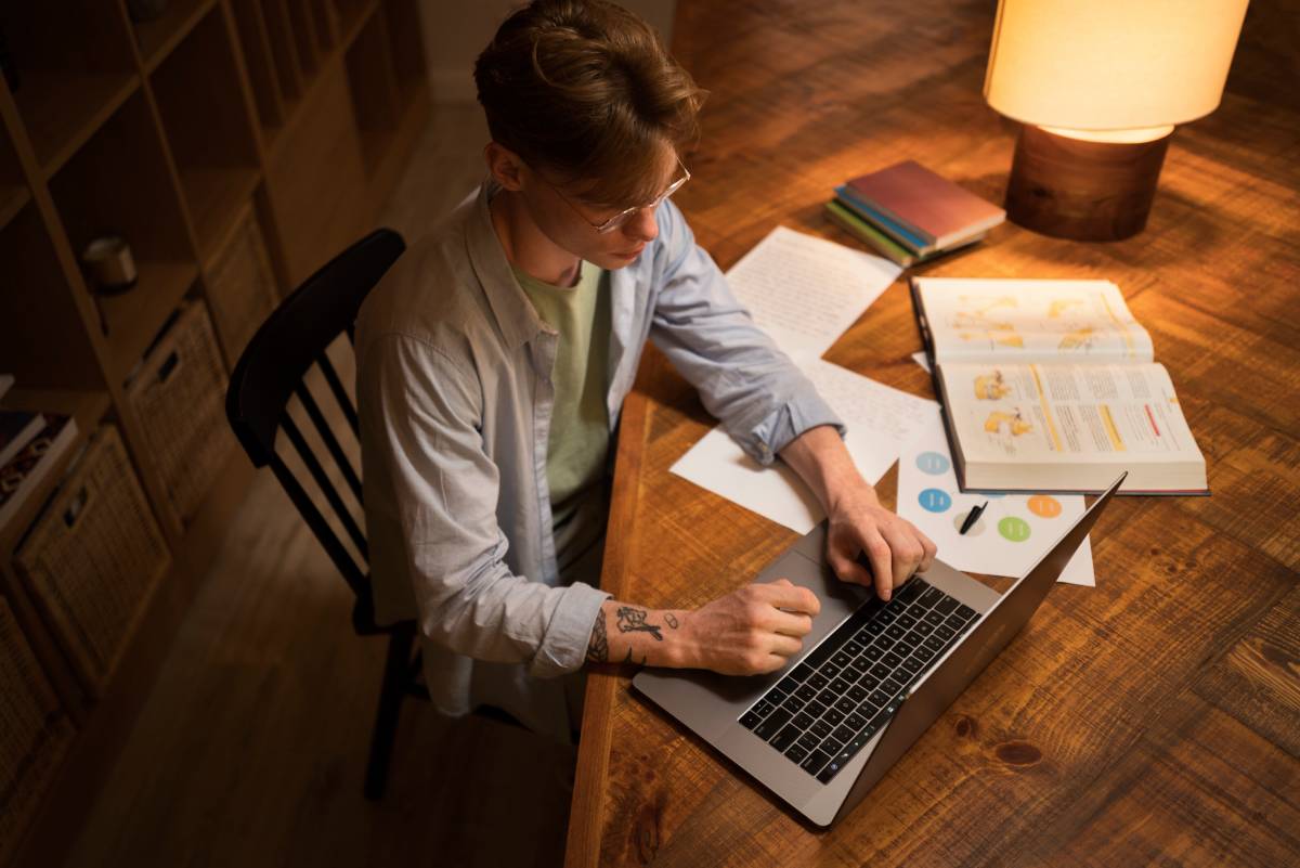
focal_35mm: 35
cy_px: 434
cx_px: 650
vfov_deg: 37.9
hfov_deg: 54.4
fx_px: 1264
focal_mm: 35
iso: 320
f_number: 2
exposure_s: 1/100
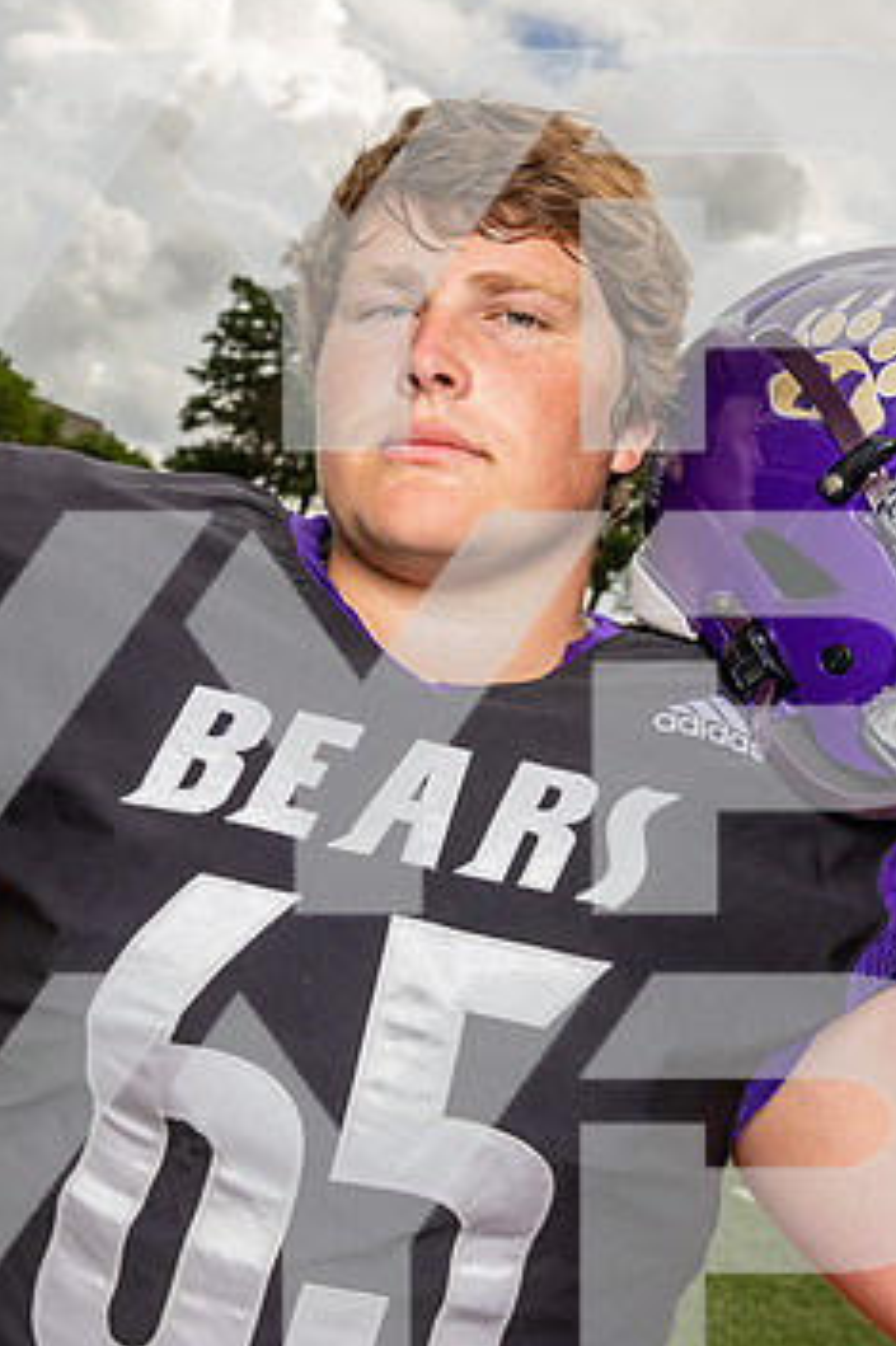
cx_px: 519
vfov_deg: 38.9
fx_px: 1906
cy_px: 715
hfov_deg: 26.4
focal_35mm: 51
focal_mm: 31
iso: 100
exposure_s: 1/160
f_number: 8
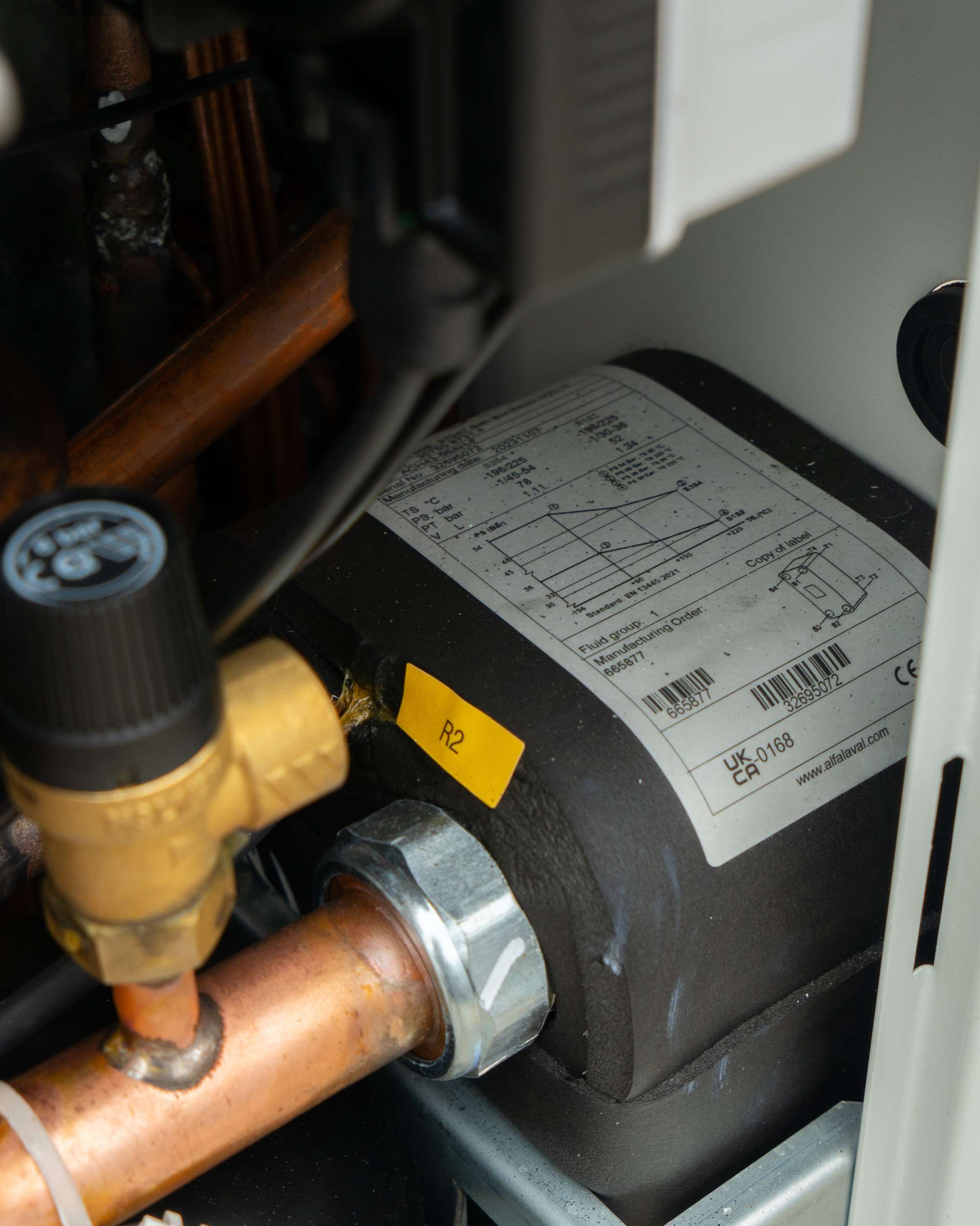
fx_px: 2321
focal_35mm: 64
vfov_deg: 29.6
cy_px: 612
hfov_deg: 23.8
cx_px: 505
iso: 250
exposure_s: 1/80
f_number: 6.3
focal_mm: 42
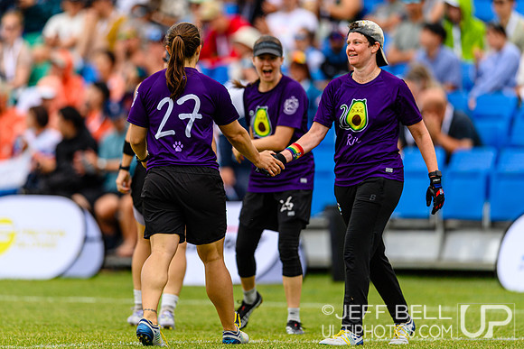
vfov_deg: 2.7
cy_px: 148
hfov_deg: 4.1
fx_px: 7396
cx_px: 222
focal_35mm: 508
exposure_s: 1/1250
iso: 140
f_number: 3.2
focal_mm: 400
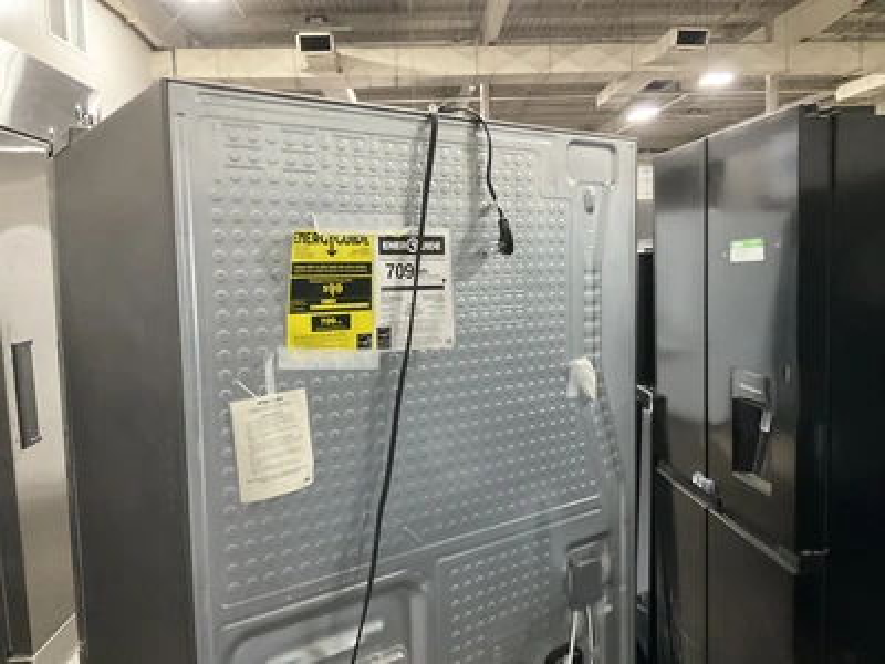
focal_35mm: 29
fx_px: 741
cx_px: 442
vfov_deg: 48.2
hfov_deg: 61.7
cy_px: 332
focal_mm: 3
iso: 320
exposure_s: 1/30
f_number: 1.8
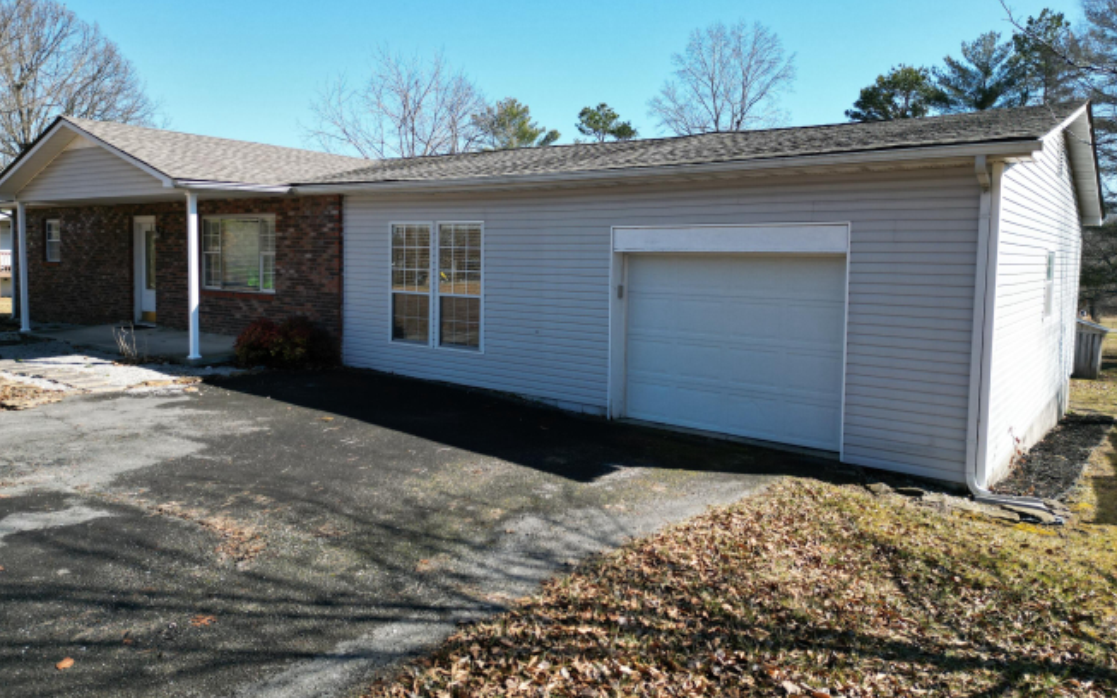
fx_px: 791
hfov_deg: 70.4
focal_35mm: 26
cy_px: 310
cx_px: 548
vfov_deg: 47.5
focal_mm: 6.72
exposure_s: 1/2000
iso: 150
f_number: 1.7
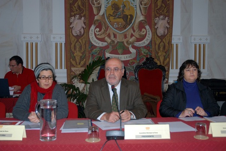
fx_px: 242
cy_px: 74
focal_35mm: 39
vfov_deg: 34.7
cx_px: 115
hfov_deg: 50.1
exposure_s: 1/60
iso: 100
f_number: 3.8
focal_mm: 25
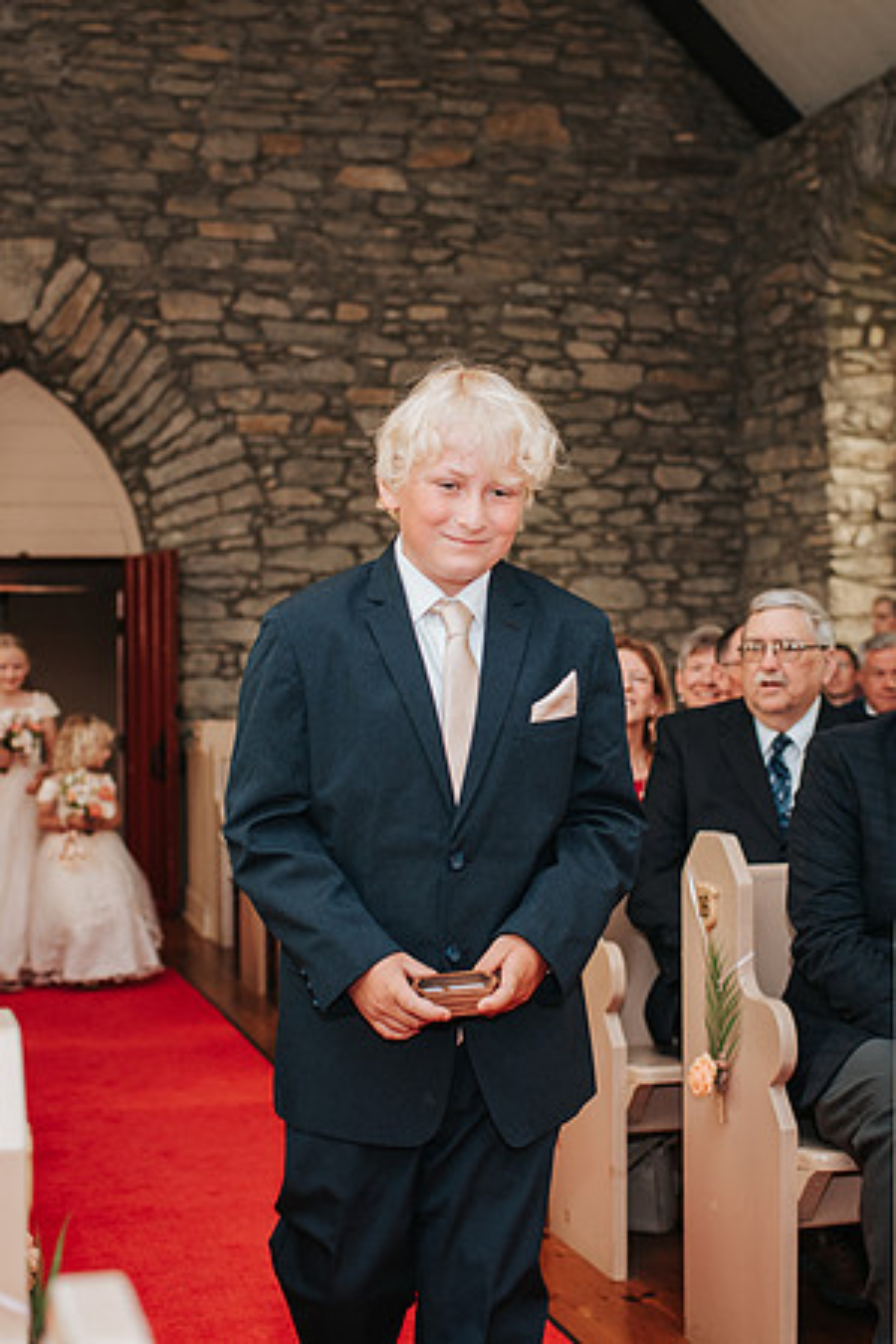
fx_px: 1990
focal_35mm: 53
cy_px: 673
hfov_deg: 25.4
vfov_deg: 37.3
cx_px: 492
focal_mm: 35
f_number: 2.8
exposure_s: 1/200
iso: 1000
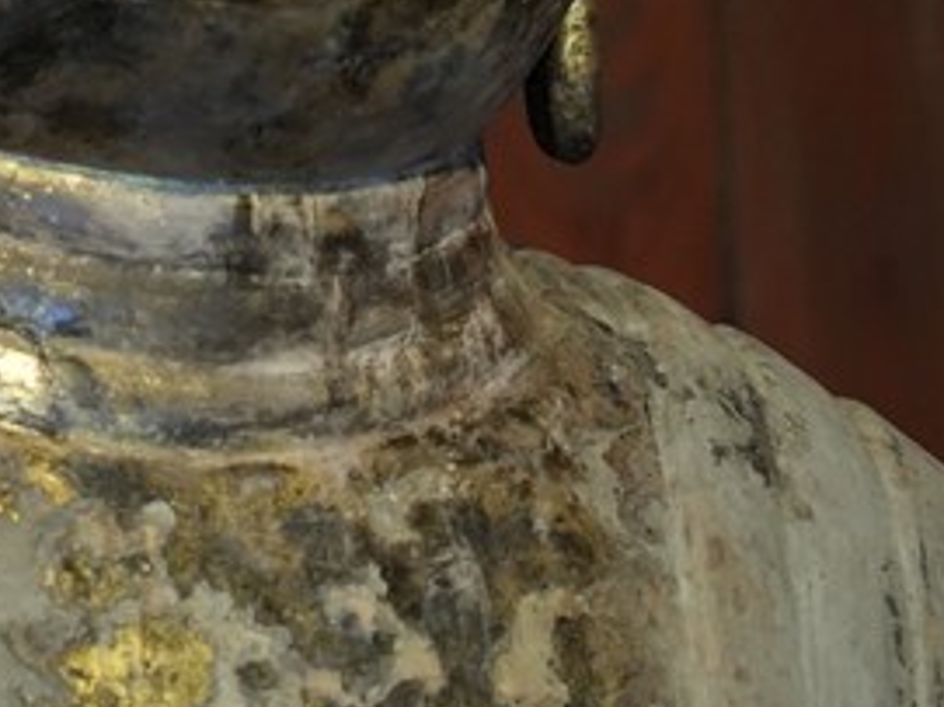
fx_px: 10386
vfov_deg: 3.9
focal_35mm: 381
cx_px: 52
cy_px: -526
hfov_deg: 5.2
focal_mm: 105
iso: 3200
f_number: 4.5
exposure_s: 1/20
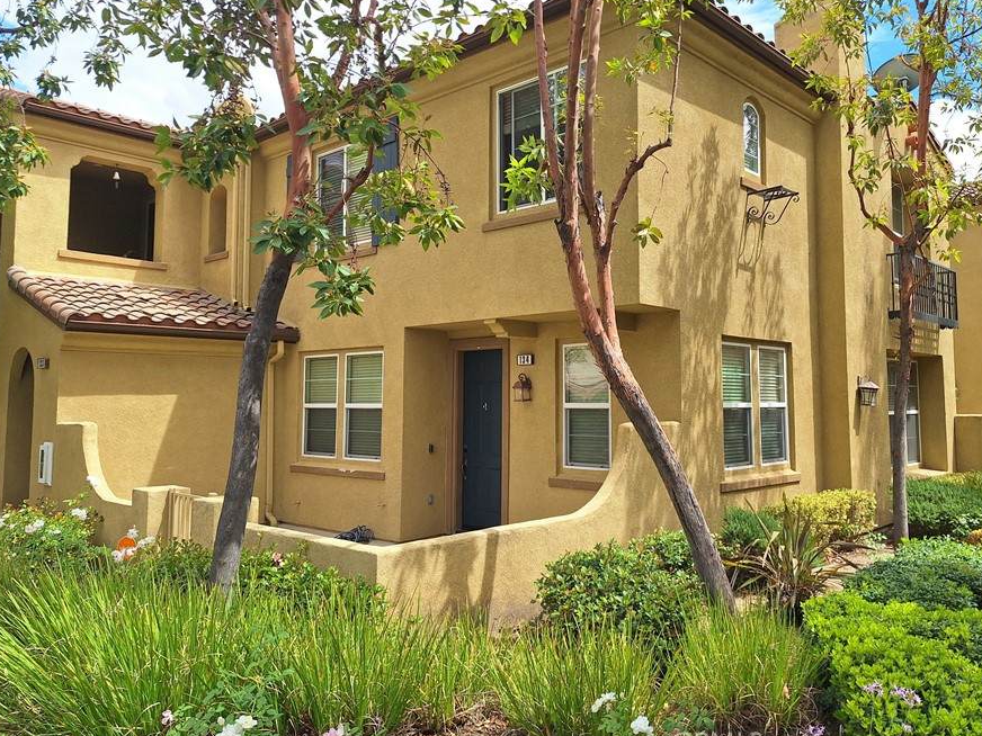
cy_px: 326
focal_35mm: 27
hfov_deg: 65.0
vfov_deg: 51.2
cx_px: 566
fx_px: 766
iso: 40
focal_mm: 5.54
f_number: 1.8
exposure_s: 1/1757
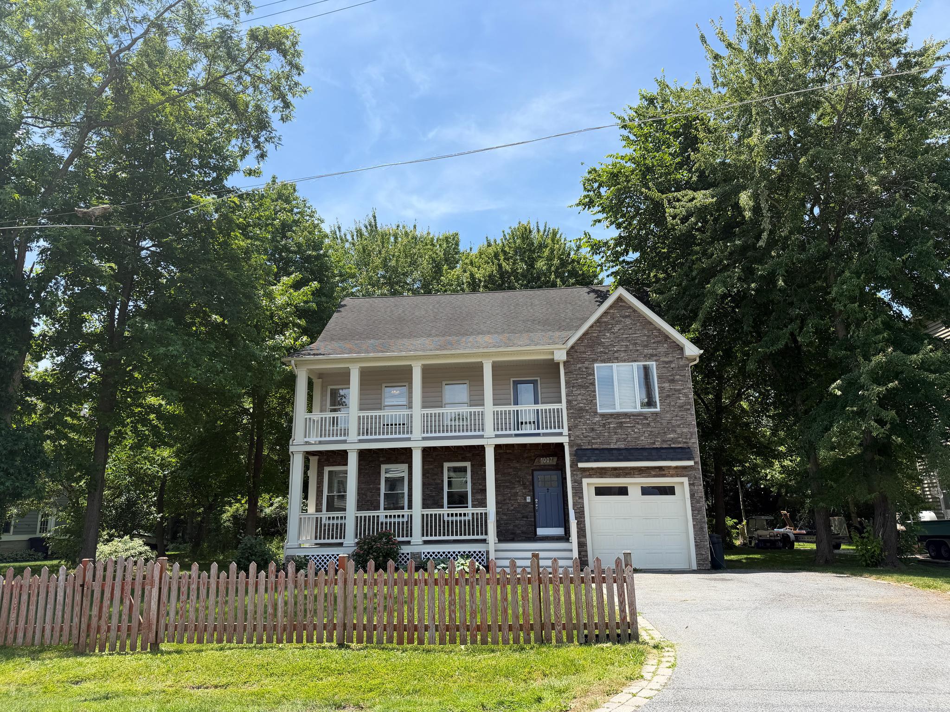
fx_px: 659
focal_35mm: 24
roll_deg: +1.0
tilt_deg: +13.5
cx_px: 475
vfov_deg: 56.8
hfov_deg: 71.6
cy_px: 356
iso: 80
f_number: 1.78
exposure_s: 1/2703
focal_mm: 6.76
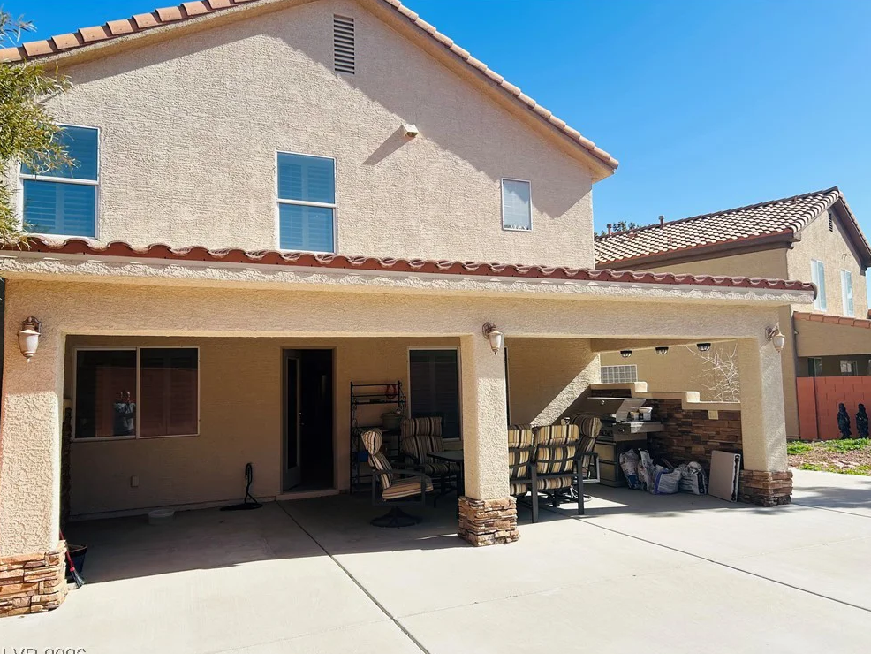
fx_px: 680
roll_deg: +2.7
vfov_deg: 51.4
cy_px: 335
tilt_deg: +4.8
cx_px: 448
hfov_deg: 65.3
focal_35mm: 27
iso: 50
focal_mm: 5.7
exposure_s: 1/4115
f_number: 1.5
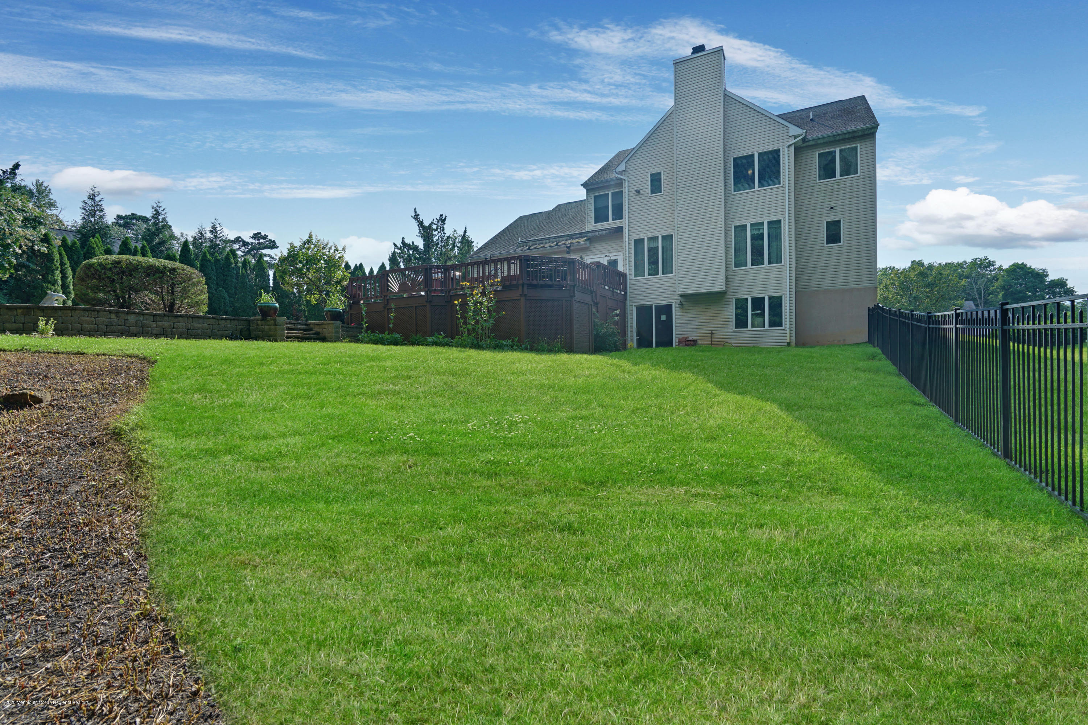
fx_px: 483
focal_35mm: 16
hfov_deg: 96.7
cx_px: 544
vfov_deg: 73.7
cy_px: 362
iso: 200
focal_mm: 16
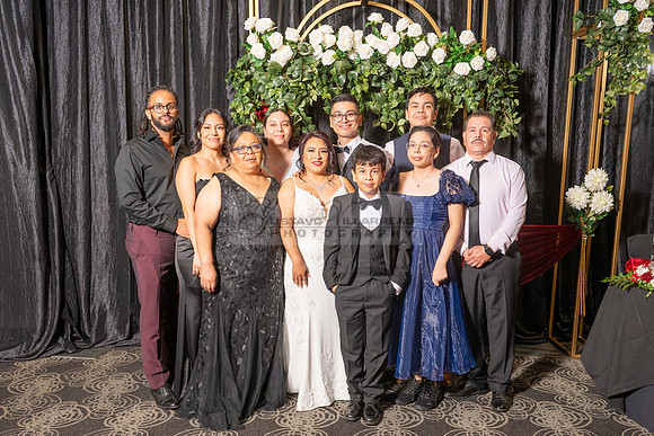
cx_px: 328
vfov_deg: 38.7
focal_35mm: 34
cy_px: 254
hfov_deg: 55.7
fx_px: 619
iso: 800
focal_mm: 29
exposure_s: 1/200
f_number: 4
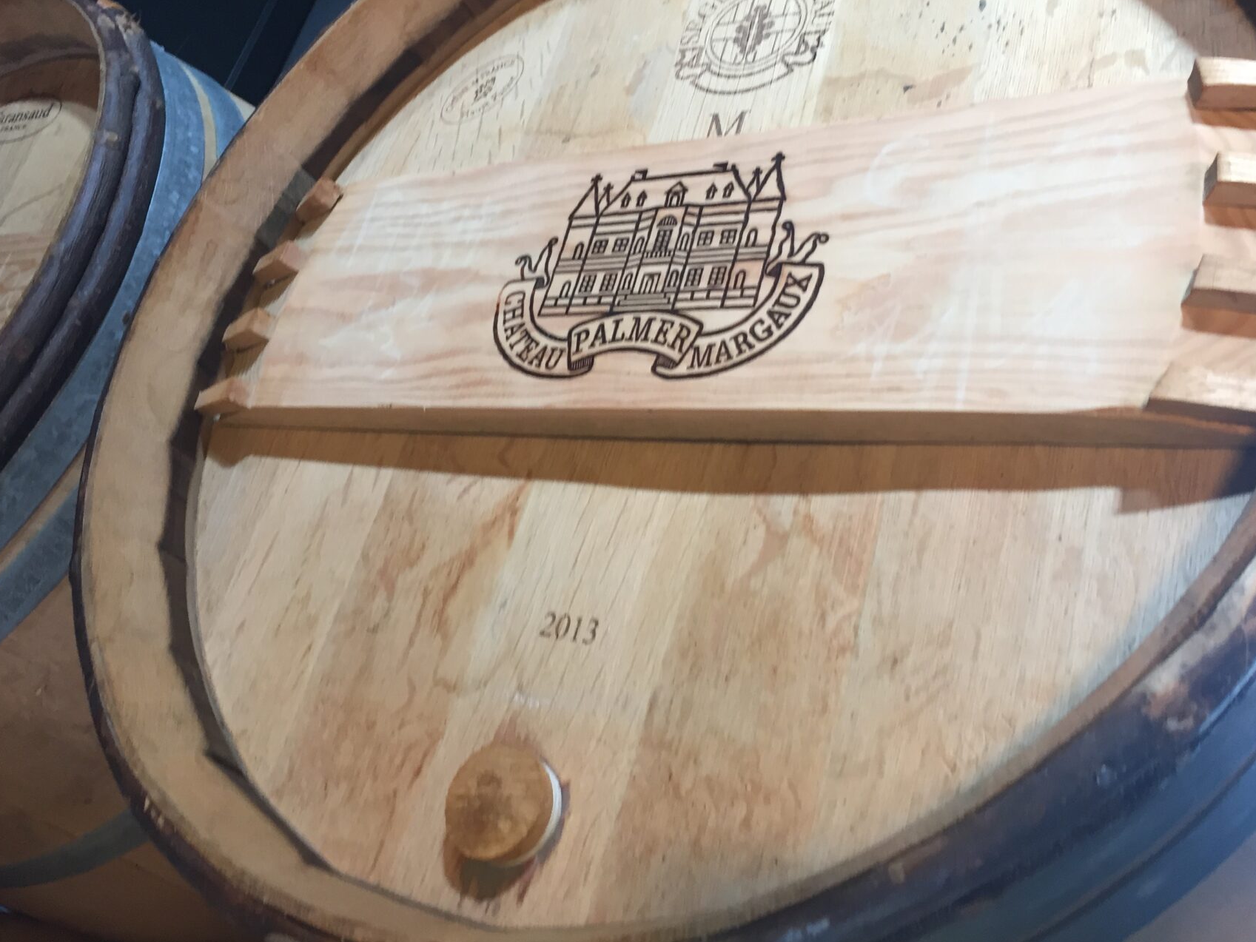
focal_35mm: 35
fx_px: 1270
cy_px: 377
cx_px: 645
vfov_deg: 40.5
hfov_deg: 52.6
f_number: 2.2
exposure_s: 1/33
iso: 80
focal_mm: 4.15
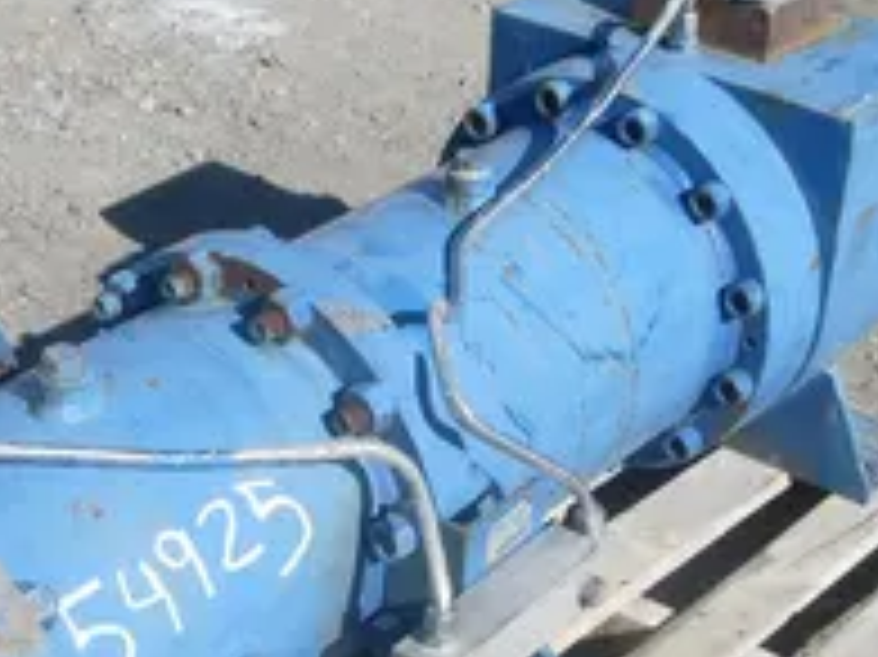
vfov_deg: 18.7
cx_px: 387
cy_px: 549
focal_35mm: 78
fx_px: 1977
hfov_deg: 25.0
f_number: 7.7
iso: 80
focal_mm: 6.3
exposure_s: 1/350
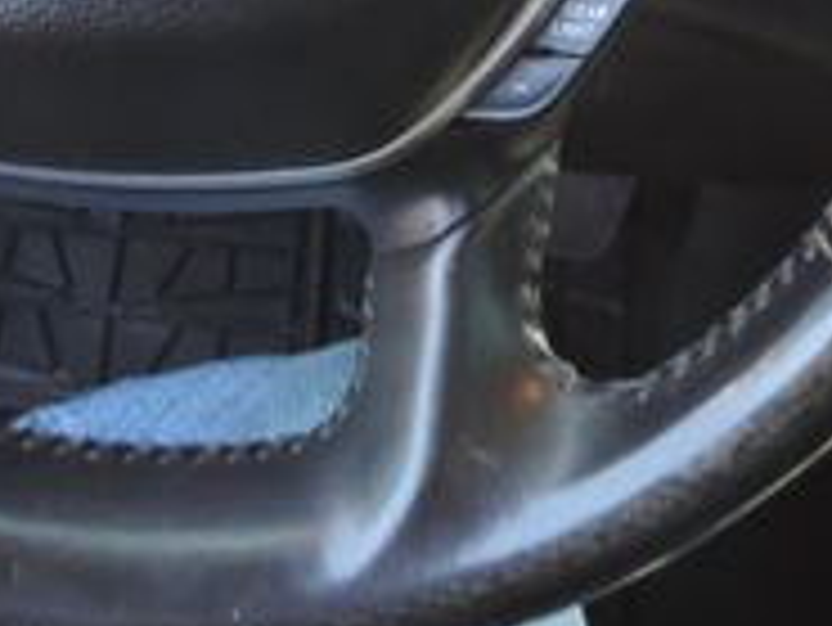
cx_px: 306
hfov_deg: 23.5
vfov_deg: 16.4
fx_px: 1996
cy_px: -293
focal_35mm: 83
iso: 200
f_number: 3
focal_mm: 4.3
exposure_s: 1/30
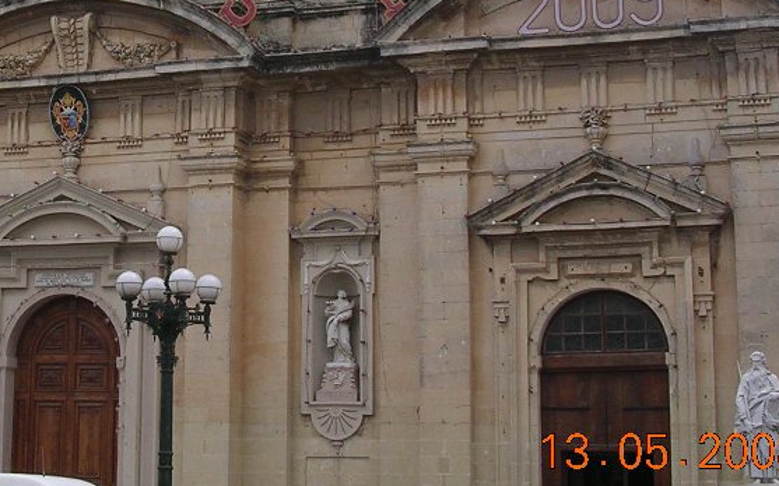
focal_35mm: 74
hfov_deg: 27.3
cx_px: 157
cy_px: 27
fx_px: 1571
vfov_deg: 17.3
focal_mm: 5.8
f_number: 5.6
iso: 100
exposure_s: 1/262
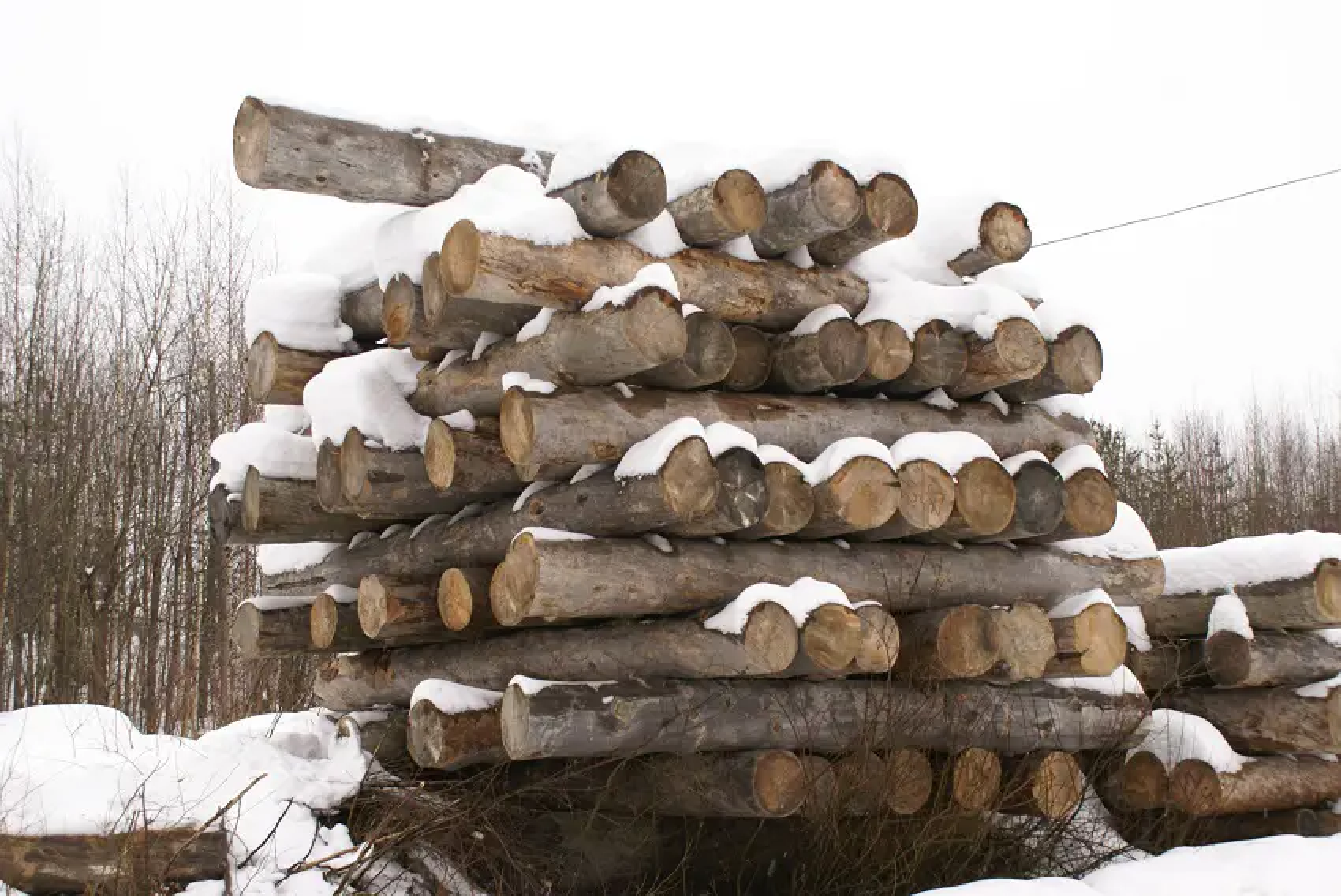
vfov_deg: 25.8
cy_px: 448
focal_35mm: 52
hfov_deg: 37.8
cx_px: 670
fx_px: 1957
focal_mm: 35
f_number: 5.6
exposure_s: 1/60
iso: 100
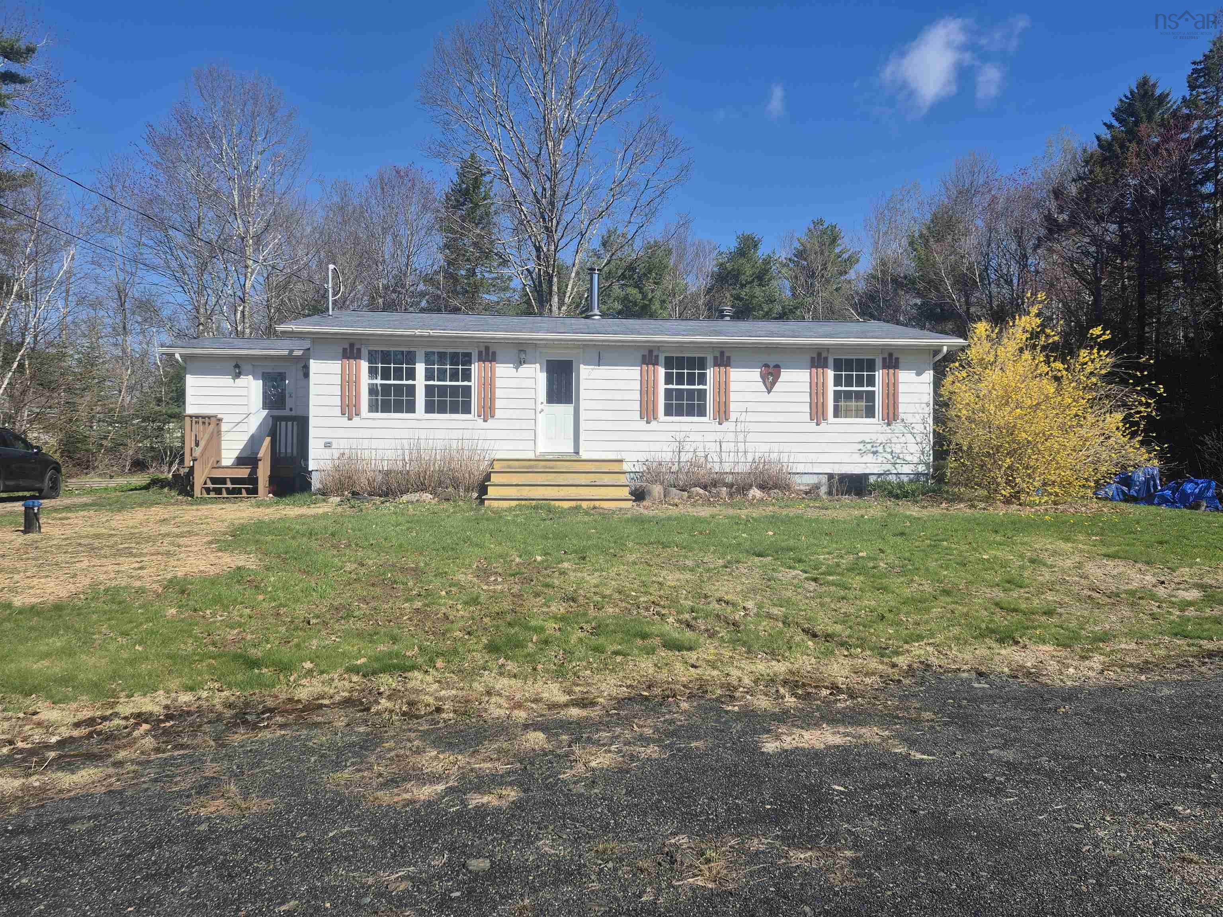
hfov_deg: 73.9
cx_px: 612
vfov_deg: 58.9
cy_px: 458
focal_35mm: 23
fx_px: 813
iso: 25
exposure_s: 1/1964
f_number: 1.8
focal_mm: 5.4
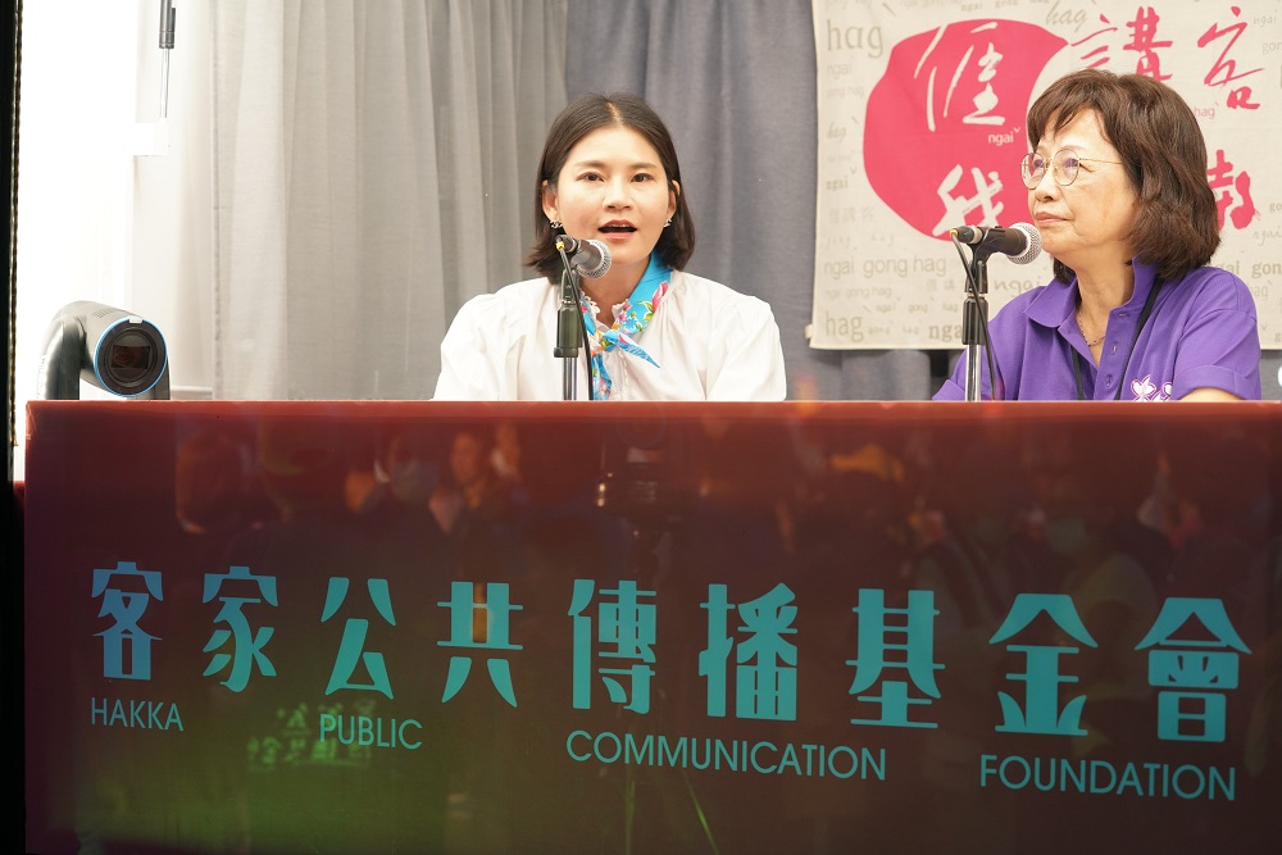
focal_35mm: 74
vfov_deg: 18.4
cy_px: 428
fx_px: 2635
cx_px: 641
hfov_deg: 27.3
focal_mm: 74
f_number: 4.5
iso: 1000
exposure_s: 1/50
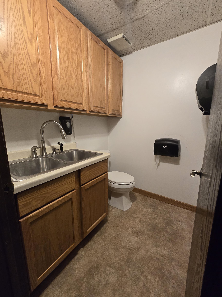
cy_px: 148
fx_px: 111
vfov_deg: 106.2
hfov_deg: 89.9
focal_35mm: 13
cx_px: 111
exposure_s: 1/60
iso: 500
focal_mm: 2.2
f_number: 2.2
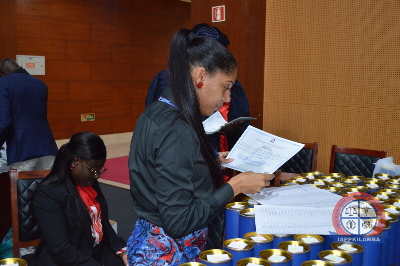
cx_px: 200
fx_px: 433
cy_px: 133
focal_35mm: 39
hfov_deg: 49.6
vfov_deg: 34.2
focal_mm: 26
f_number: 4.2
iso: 800
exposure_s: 1/60
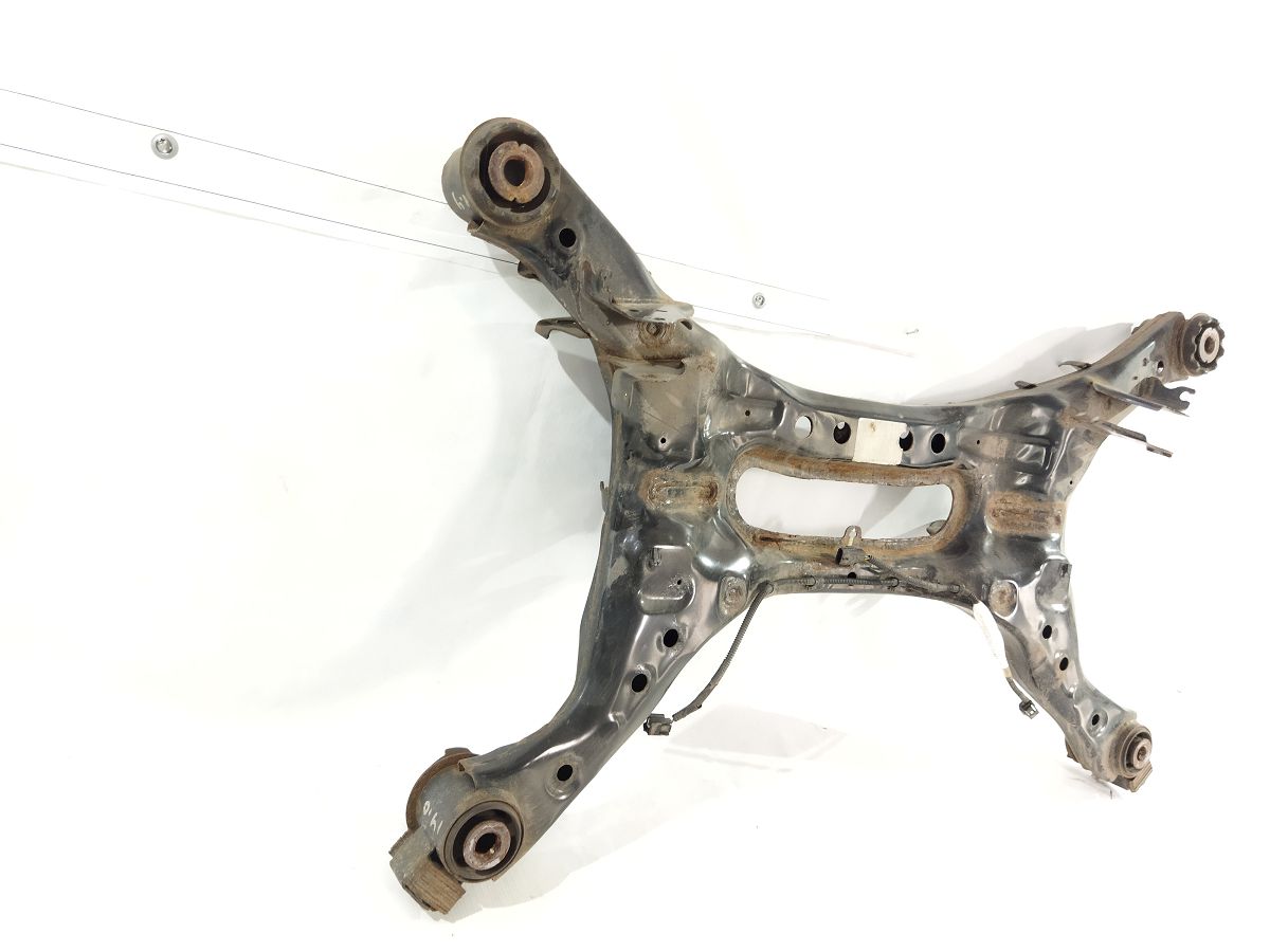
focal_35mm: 27
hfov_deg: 65.3
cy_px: 476
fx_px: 991
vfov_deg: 51.4
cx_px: 635
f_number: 1.79
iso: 372
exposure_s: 1/33
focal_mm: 4.71
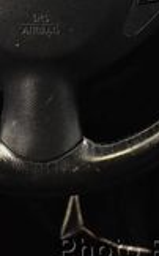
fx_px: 1007
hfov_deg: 9.0
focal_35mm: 145
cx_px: 38
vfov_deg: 14.0
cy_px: -58
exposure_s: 1/60
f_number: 3.8
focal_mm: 24
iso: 4000
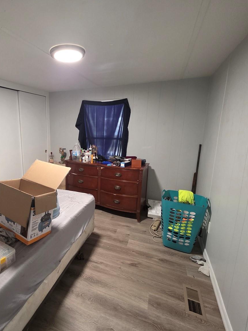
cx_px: 70
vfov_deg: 87.8
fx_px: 172
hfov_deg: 68.1
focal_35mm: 18
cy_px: 166
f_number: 1.9
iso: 400
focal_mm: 2.2
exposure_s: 1/60
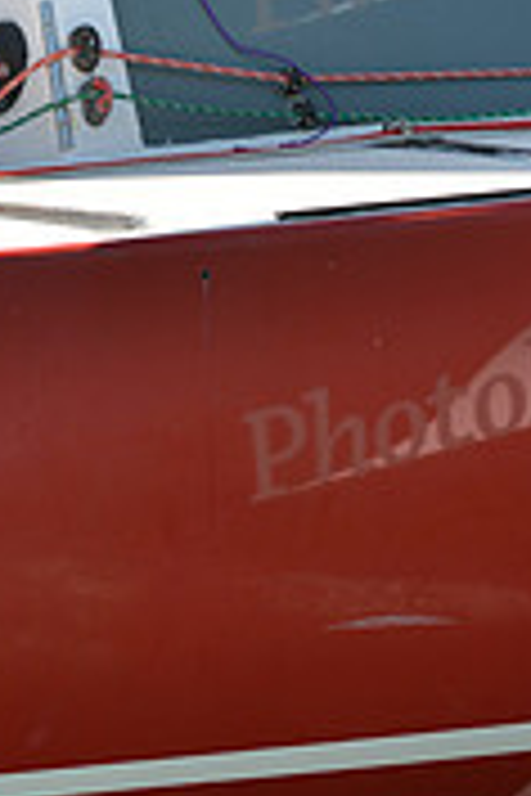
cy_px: 216
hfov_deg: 1.5
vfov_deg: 2.2
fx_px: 20331
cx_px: 11
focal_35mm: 919
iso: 200
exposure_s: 1/1250
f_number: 4
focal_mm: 280
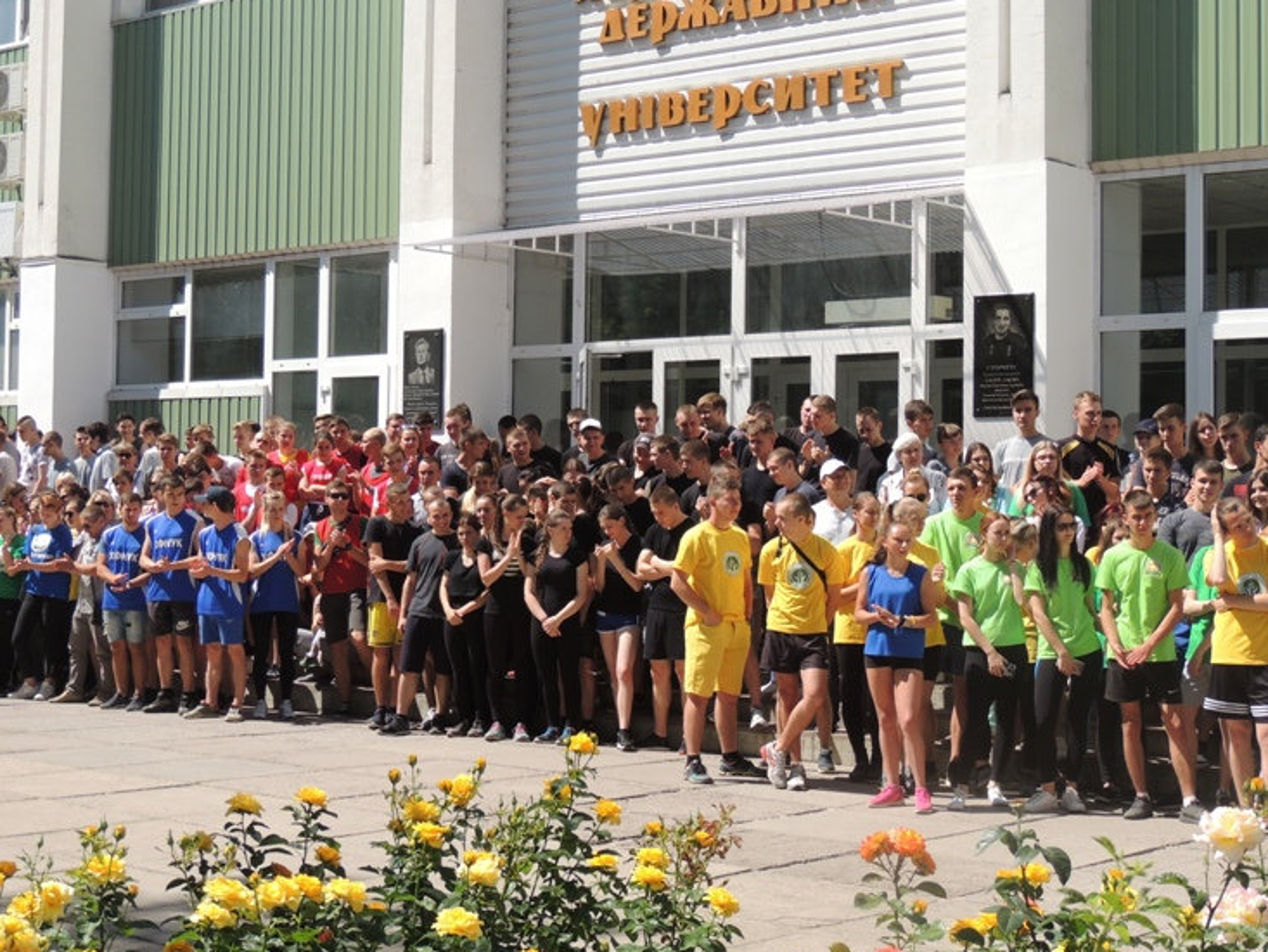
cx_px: 605
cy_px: 467
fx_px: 2198
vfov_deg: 24.4
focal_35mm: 60
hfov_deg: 32.2
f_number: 3.7
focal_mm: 9.8
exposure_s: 1/800
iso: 100
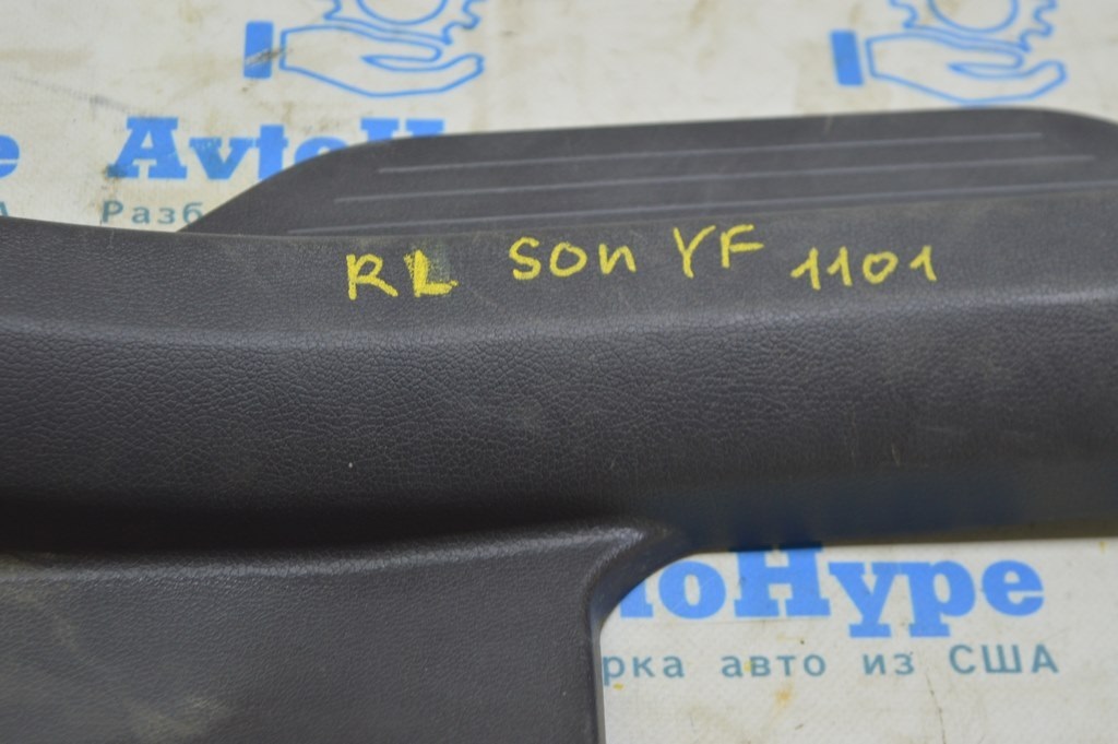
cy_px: 372
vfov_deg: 16.5
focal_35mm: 82
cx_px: 559
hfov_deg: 24.6
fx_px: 2560
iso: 400
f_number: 5.6
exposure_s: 1/20
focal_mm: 55
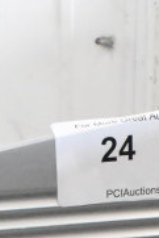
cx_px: 113
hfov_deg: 7.0
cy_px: 494
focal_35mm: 197
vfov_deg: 9.6
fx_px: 1303
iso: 6400
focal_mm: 26
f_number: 7.1
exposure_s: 1/200
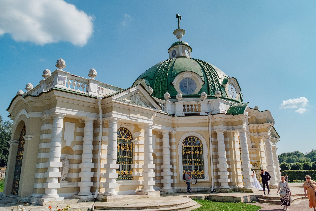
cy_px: 106
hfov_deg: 66.5
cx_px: 158
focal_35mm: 27
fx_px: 241
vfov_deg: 47.2
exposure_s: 1/1000
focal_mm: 18
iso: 640
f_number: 6.4
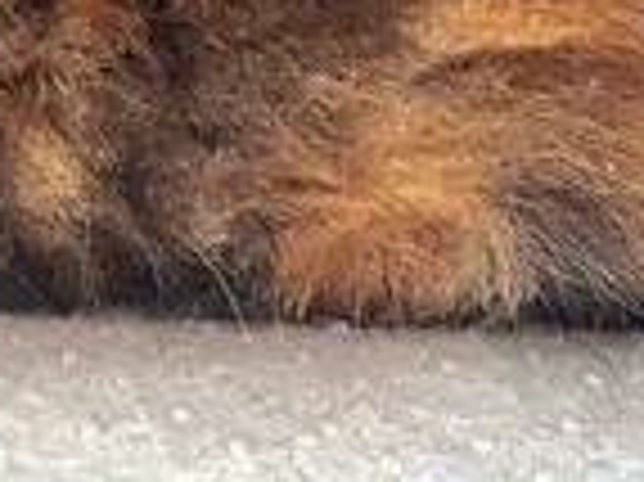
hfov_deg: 16.1
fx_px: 2249
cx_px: 86
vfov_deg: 10.8
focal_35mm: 121
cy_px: -595
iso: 200
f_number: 1.8
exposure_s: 1/50
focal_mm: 4
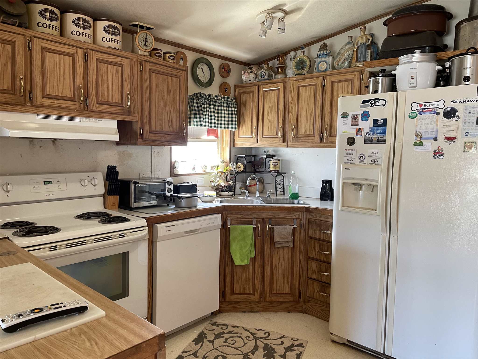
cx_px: 239
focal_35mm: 26
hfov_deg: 67.3
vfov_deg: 53.1
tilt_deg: -4.2
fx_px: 359
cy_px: 180
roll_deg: -0.9
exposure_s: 1/60
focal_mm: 4.2
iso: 250
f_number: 1.6
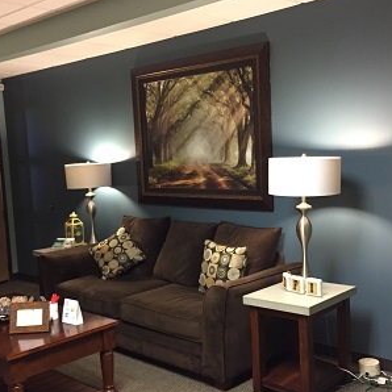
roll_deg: +1.9
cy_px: 222
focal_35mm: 43
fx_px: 551
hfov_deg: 39.2
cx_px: 189
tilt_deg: -5.8
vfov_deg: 39.1
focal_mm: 4.15
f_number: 2.2
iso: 250
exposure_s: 1/20
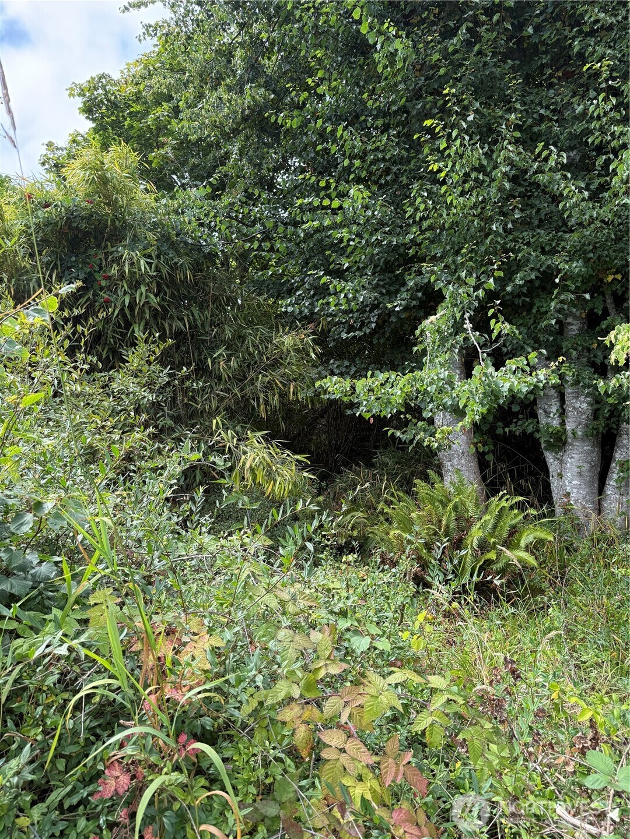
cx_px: 315
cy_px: 420
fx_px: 582
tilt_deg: +1.7
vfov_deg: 71.6
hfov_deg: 56.8
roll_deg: -0.2
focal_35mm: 24
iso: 80
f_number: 1.78
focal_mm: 6.76
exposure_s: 1/765
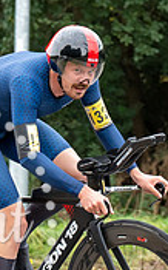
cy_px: 157
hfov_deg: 4.1
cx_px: 59
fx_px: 2328
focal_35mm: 317
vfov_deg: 6.6
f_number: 4
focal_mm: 70
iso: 800
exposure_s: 1/1000
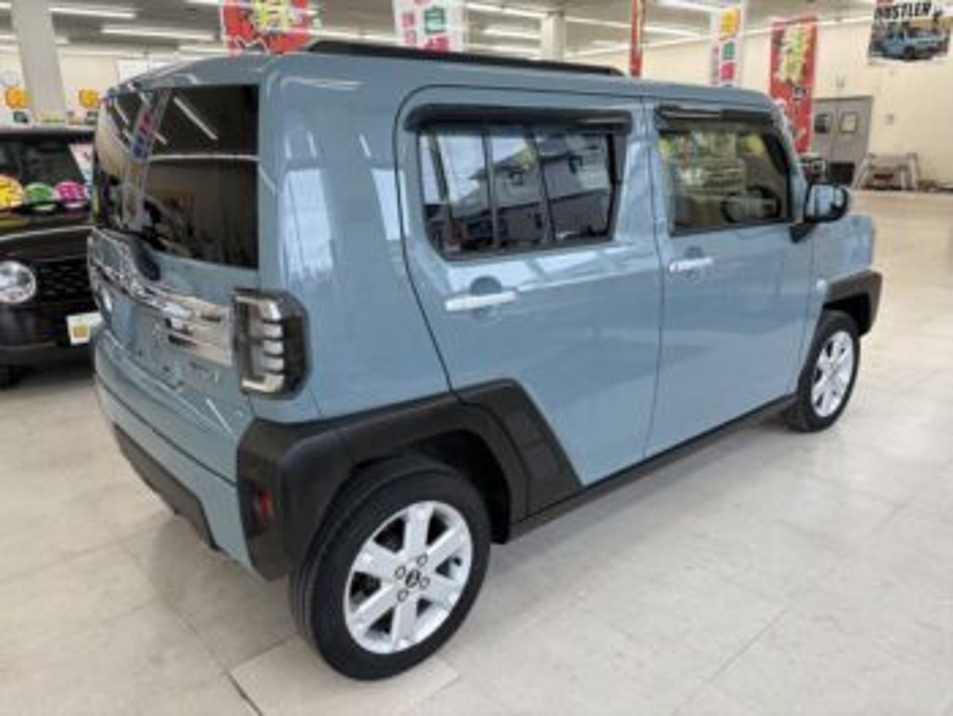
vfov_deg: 53.1
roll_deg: +1.2
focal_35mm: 26
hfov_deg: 67.3
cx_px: 476
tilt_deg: -16.8
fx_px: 716
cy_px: 358
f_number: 1.6
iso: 64
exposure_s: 1/121
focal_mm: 5.96
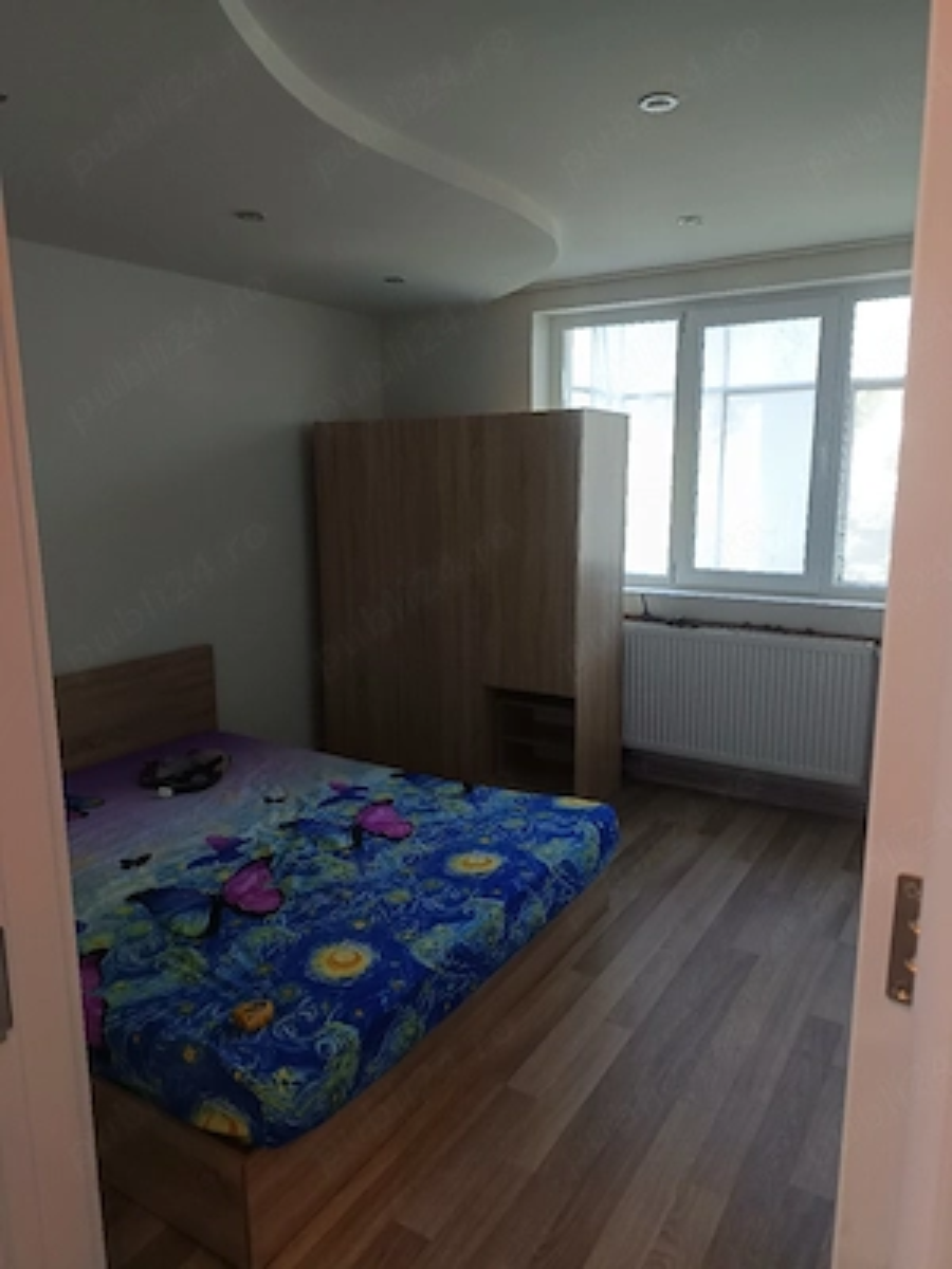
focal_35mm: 24
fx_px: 880
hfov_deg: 56.8
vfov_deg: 71.6
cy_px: 634
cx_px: 476
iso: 863
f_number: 1.7
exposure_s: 1/33.3
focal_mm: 5.31
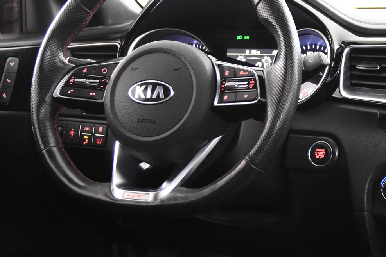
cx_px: 299
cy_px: 180
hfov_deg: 28.3
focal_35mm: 70
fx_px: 750
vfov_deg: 19.4
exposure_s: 1/40
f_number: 3
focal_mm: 24
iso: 4500
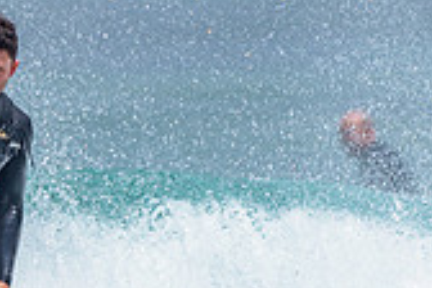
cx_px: -130
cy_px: 316
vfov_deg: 0.6
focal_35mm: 2116
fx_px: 25390
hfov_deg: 1.0
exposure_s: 1/2000
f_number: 5.6
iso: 125
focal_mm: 500
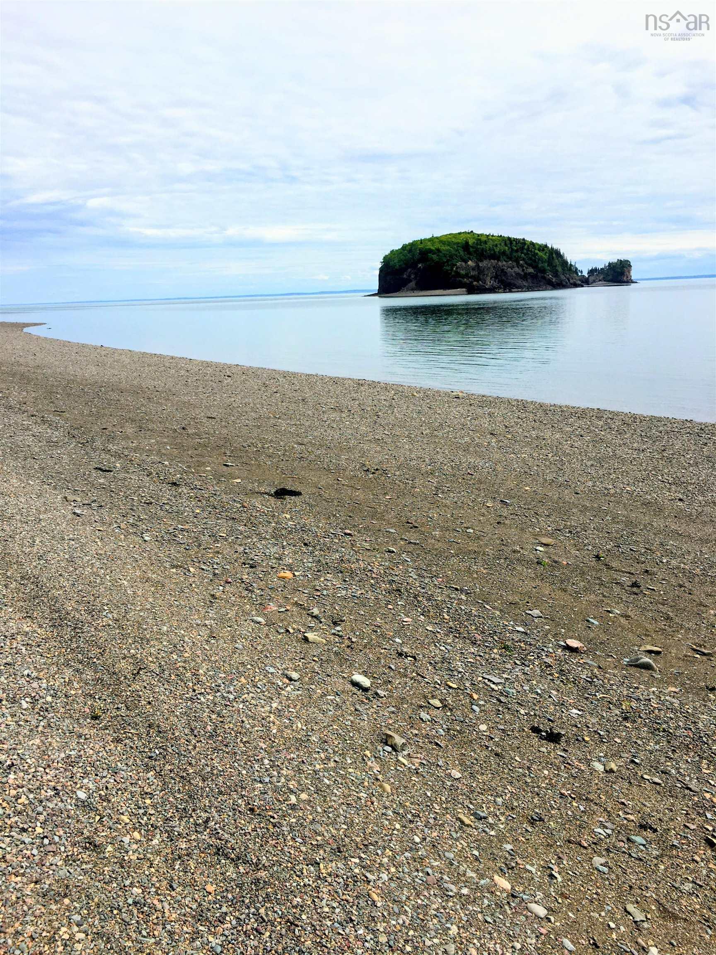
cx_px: 358
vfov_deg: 61.7
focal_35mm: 29
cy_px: 478
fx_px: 800
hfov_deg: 48.2
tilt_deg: -12.5
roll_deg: +3.3
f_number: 2.2
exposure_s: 1/2653
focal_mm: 4.15
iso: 25
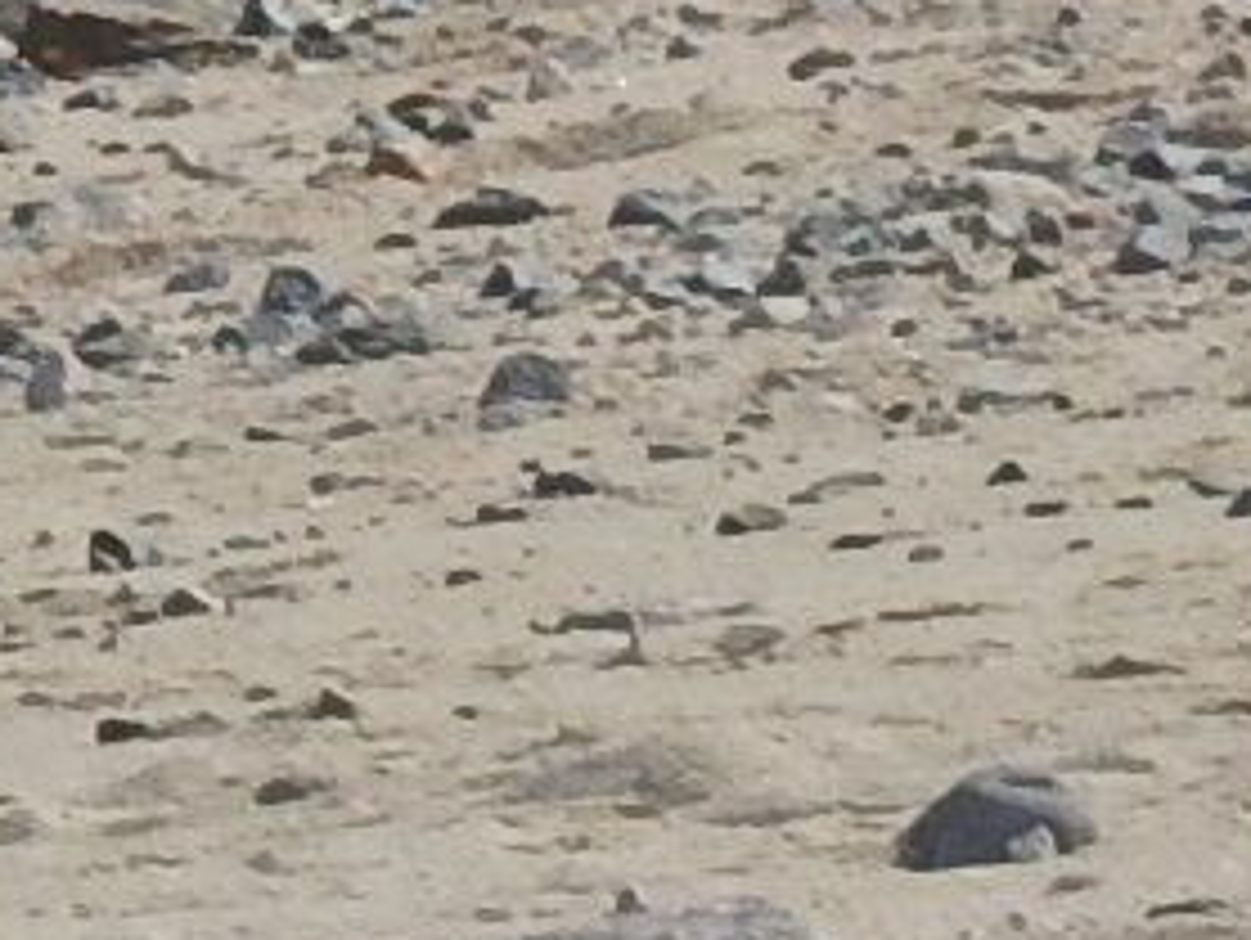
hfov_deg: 1.3
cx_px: -1282
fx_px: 56137
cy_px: 351
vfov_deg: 1.0
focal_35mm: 1552
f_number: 6.1
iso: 250
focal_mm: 40.2
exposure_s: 1/2000
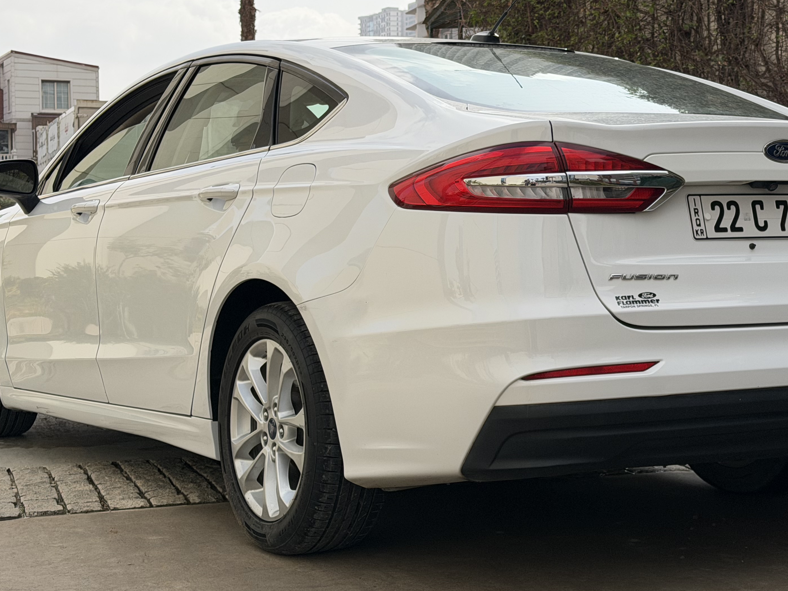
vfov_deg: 21.3
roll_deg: +0.7
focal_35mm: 69
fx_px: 1571
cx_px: 468
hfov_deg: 28.1
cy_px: 224
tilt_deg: +0.0
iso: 64
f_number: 1.78
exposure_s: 1/4878
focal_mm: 6.76
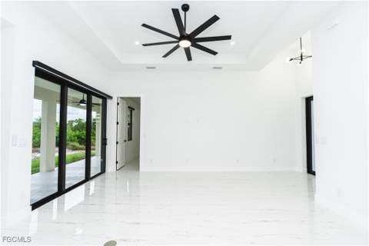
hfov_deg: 96.7
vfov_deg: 73.7
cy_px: 123
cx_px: 184
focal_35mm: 16
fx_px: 164
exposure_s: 1/80
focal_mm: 16
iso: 1000
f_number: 8
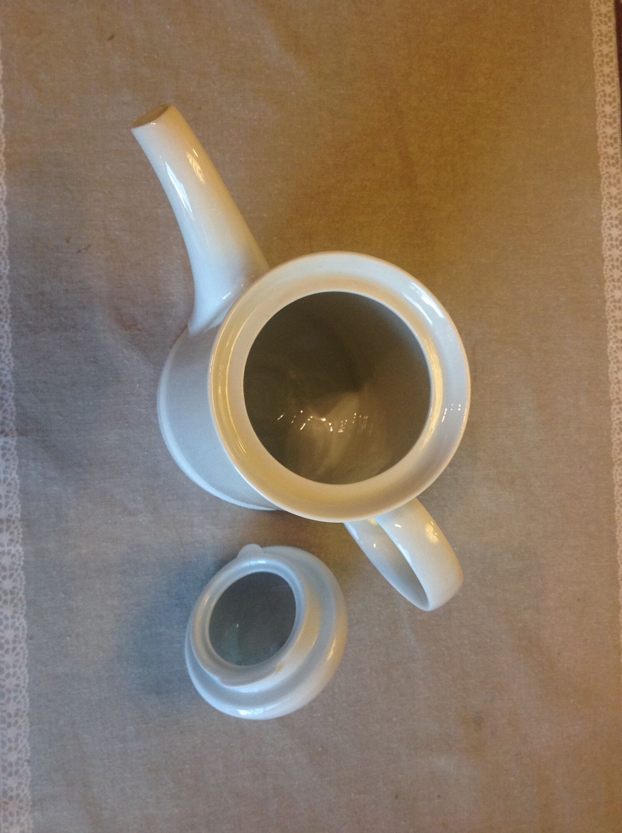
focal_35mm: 35
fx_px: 841
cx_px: 311
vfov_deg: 52.7
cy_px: 416
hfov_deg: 40.6
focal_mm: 4.28
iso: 125
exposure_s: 1/15
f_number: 2.4
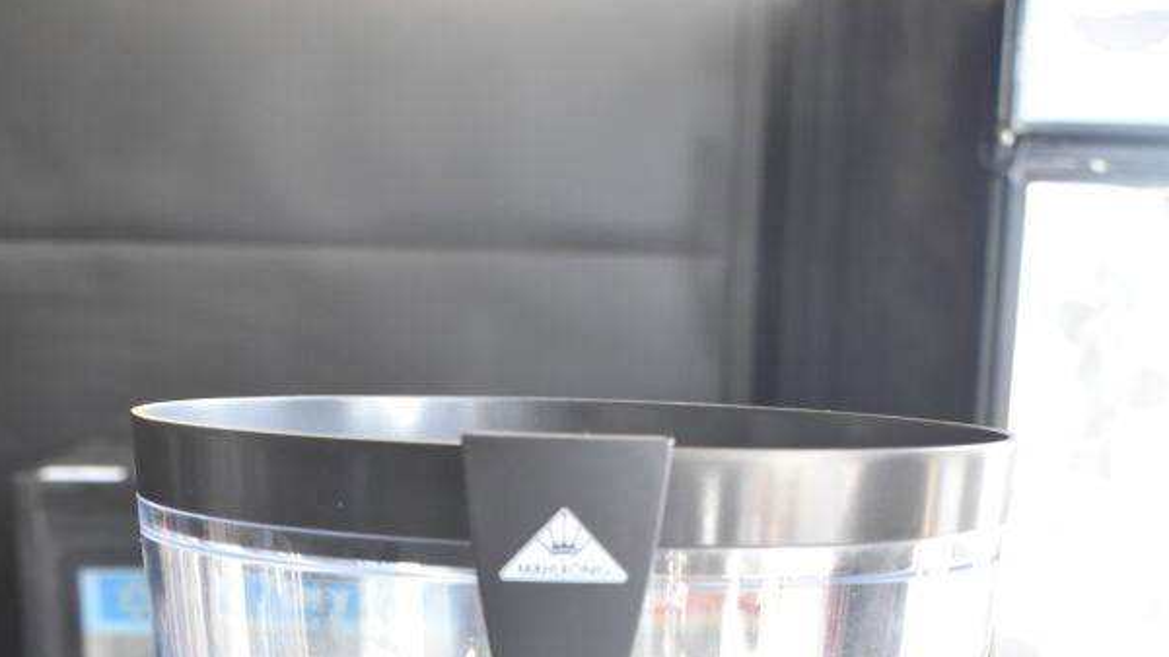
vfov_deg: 18.9
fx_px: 1853
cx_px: 584
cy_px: 818
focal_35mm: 60
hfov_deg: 35.0
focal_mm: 25
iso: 1600
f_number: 5.6
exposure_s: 1/125
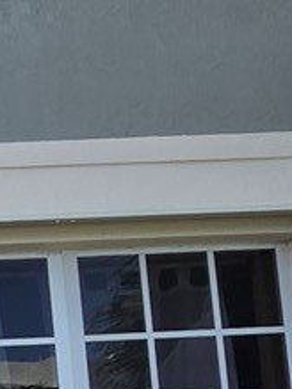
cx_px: -589
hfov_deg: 10.6
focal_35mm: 95
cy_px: 512
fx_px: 1070
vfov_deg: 19.1
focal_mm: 2.2
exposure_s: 1/984
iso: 50
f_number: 2.2
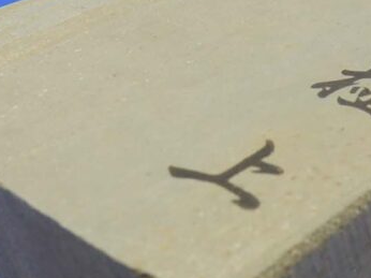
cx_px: 330
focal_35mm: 74
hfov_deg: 25.6
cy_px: 180
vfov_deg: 19.8
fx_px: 793
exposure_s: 1/80
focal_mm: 4.5
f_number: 3.7
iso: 125
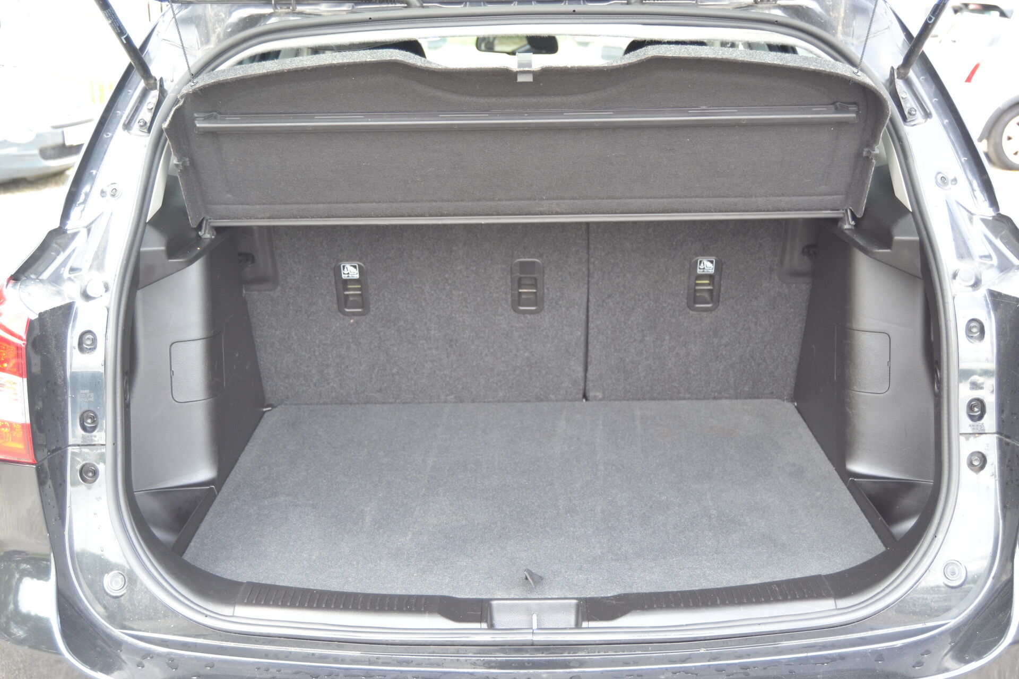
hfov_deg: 46.4
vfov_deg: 31.9
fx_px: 1189
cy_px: 340
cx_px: 510
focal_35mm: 42
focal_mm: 28
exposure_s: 1/60
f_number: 4
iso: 400
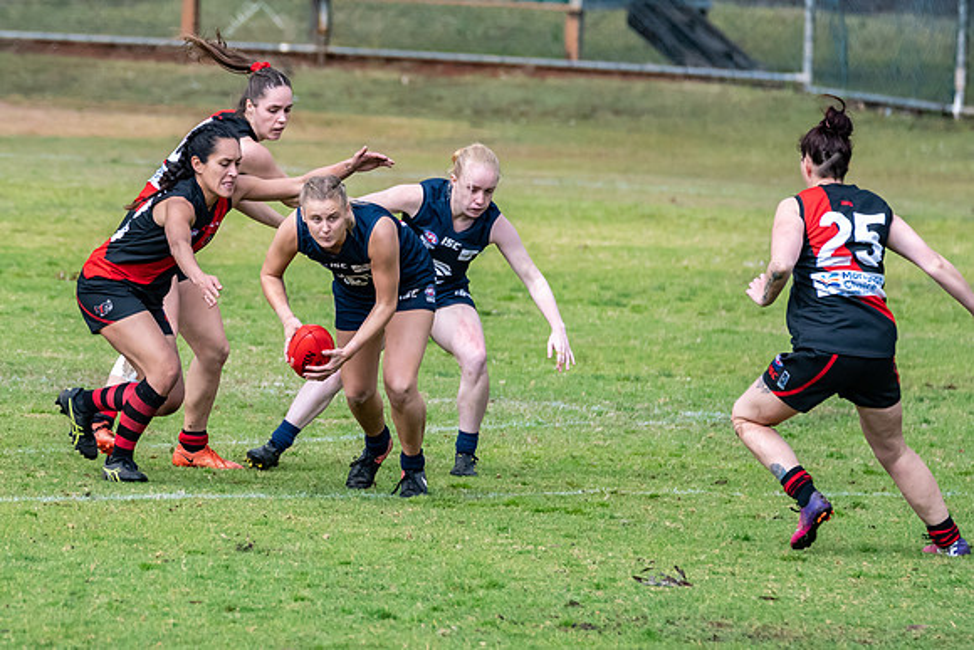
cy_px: 341
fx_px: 20335
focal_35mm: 751
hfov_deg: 2.7
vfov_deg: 1.8
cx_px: 307
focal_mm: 360
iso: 1250
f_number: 7.1
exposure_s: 1/3200
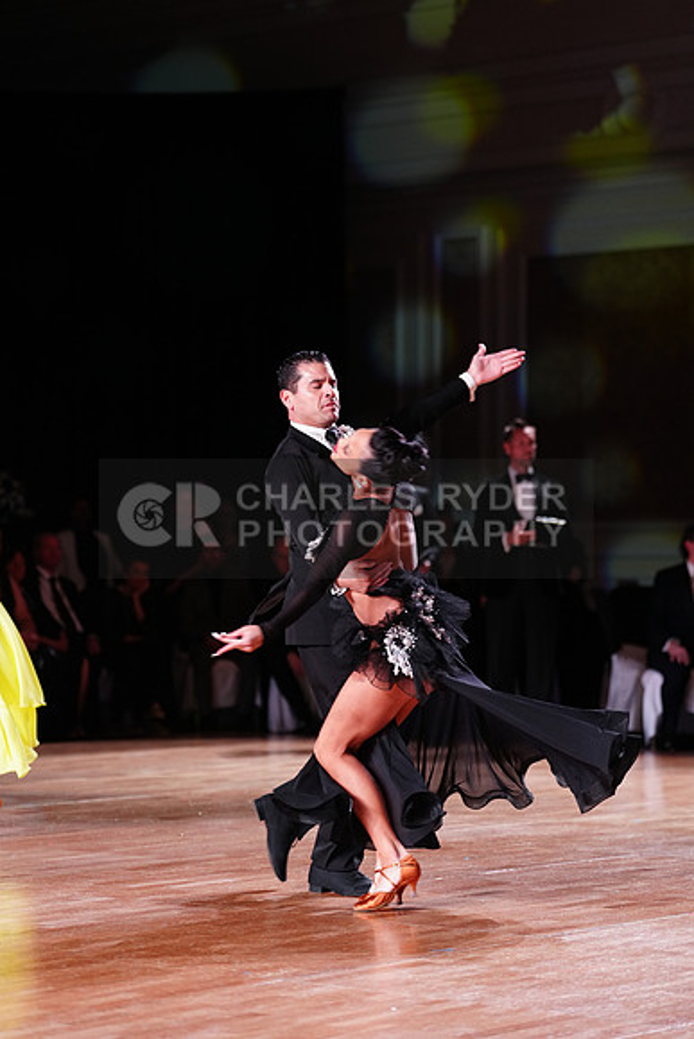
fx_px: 2948
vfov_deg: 20.0
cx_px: 347
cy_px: 520
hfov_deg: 13.4
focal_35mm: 102
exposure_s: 1/400
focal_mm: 102
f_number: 2.8
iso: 2000
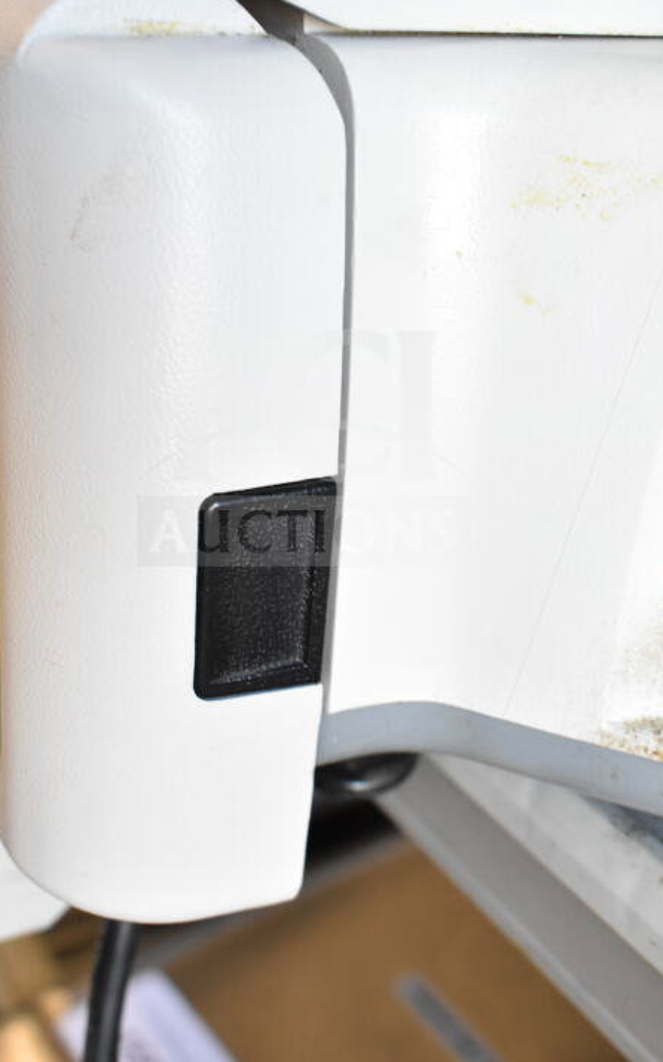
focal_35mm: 47
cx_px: 303
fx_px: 1359
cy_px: 448
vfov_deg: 42.5
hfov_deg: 27.4
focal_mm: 24
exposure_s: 1/100
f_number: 5
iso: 1600
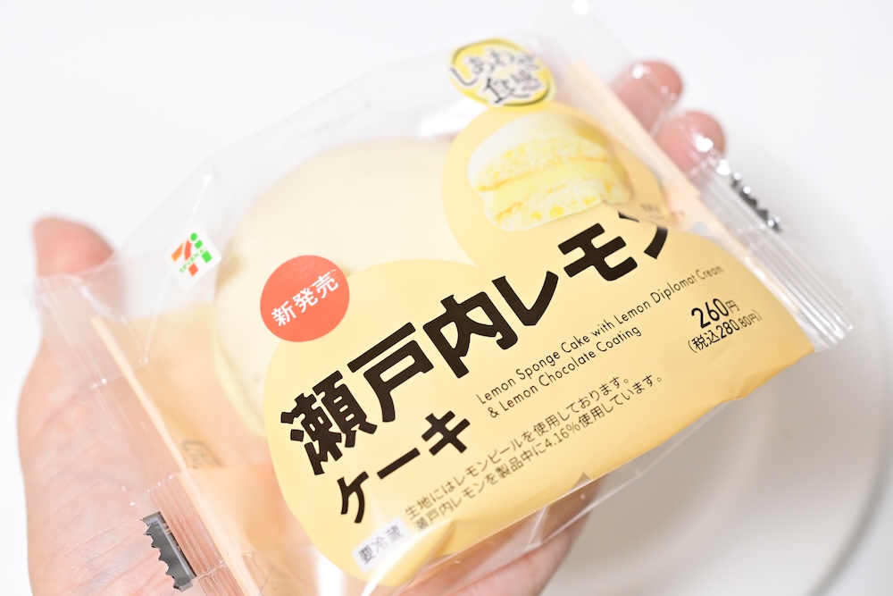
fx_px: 1488
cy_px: 298
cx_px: 446
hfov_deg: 33.4
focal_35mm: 60
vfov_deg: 22.6
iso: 6400
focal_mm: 60
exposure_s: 1/125
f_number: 5.6
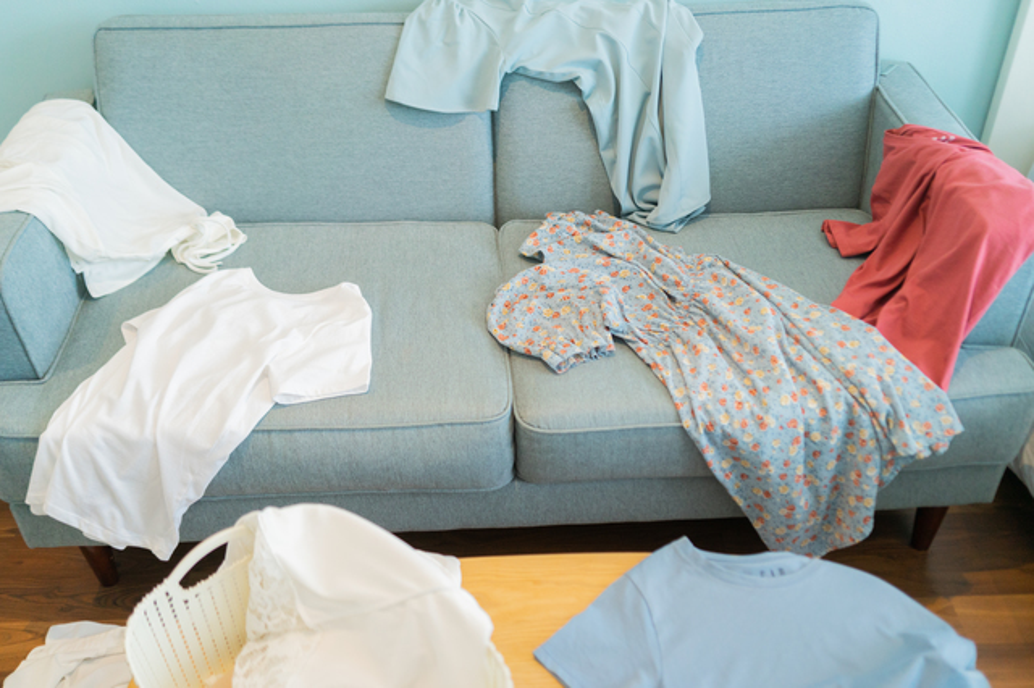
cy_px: 344
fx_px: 1005
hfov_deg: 54.5
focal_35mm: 35
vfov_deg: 37.8
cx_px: 517
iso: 400
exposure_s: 1/160
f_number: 2.8
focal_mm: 35
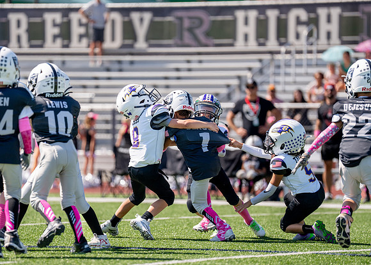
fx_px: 2572
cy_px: 145
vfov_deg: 5.9
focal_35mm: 244
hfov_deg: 8.3
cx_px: 167
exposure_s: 1/4000
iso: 200
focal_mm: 200
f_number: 2.8
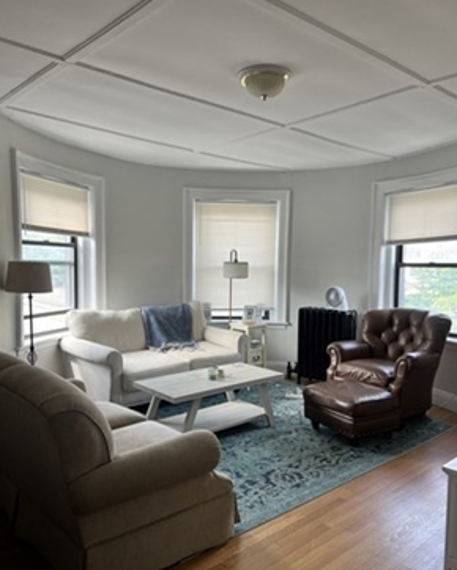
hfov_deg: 51.6
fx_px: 473
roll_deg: -0.1
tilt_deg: -4.0
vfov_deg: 62.1
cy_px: 305
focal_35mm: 28
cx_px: 230
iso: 64
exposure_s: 1/121
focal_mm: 5.7
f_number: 1.5
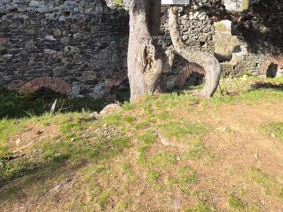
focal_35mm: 25
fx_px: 204
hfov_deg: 68.7
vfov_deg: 48.9
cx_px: 170
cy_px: 20
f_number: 1.9
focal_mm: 2.2
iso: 40
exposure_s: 1/638
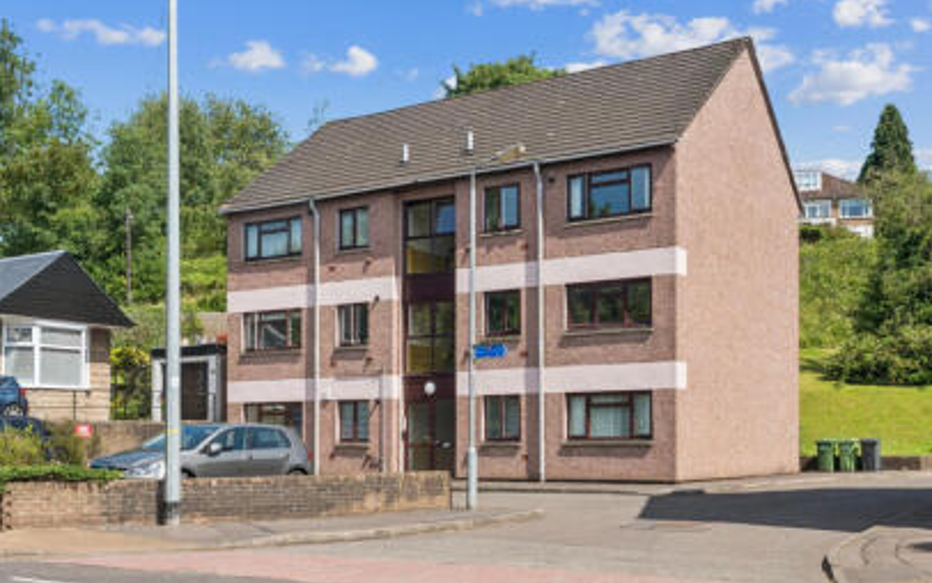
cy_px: 306
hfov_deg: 46.2
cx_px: 487
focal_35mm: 43
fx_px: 1093
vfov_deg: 29.9
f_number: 16
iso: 320
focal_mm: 24
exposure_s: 1/200
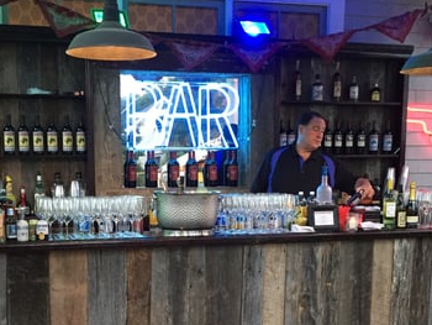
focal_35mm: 53
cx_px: 173
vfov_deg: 27.1
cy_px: 251
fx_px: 662
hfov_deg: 36.0
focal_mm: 4.15
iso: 160
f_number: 2.2
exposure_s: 1/30
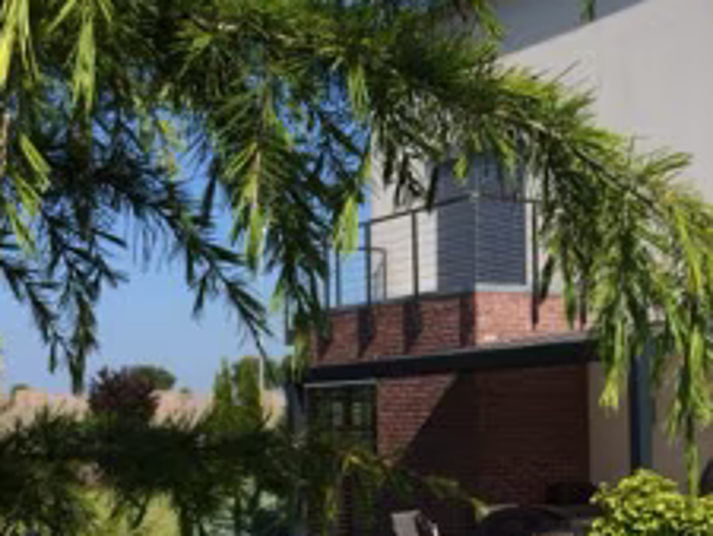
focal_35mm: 64
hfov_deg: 29.8
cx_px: 523
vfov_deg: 22.9
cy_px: 317
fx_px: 1319
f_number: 2.2
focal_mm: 4.12
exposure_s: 1/2933
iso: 32
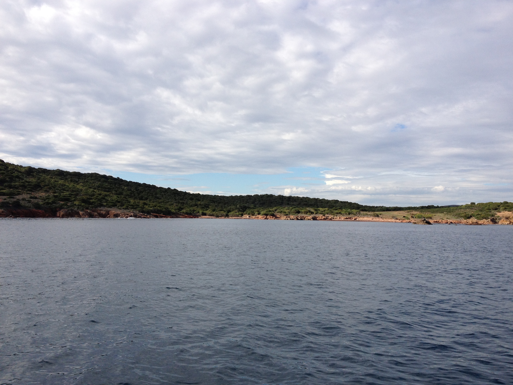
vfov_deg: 40.7
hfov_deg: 52.6
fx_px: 519
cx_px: 256
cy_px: 192
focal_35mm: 35
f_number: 2.4
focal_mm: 4.28
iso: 64
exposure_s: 1/1783
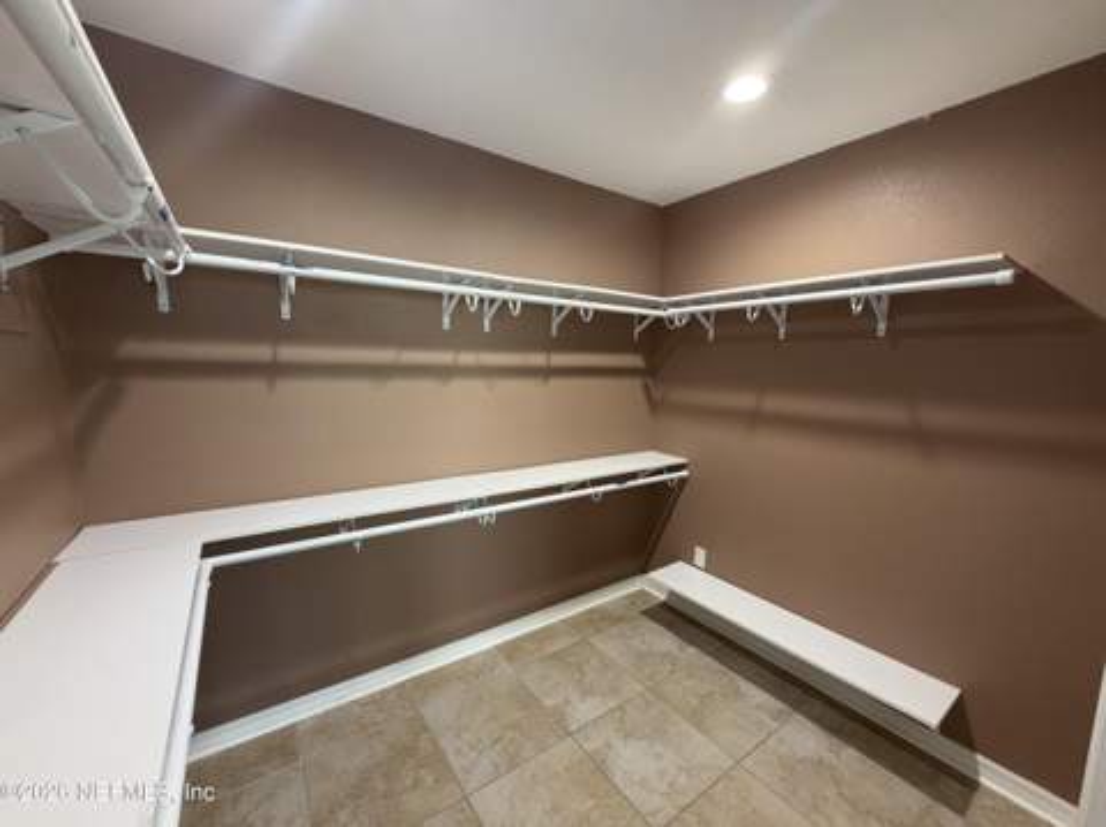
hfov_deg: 102.1
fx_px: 447
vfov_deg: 85.6
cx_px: 553
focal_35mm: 14
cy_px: 414
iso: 200
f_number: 2.2
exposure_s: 1/60
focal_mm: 2.22
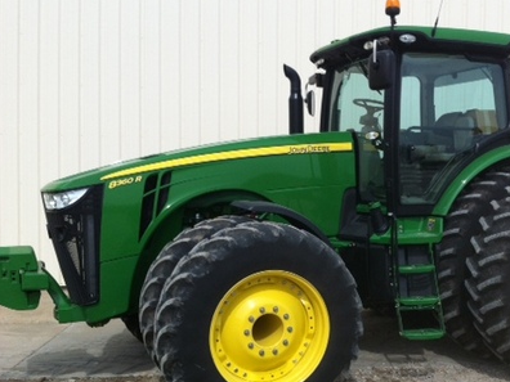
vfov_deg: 30.2
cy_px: 212
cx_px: 318
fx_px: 707
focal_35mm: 48
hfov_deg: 39.4
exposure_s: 1/1371
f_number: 2.8
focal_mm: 3.85
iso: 80
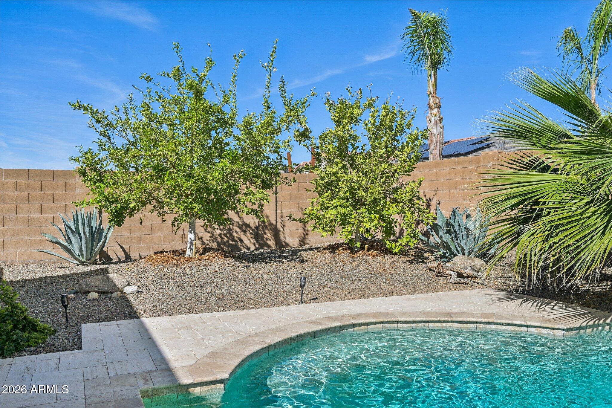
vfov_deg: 43.6
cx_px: 306
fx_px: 510
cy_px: 204
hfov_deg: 61.9
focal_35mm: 30
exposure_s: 1/800
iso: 100
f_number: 8
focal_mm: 30
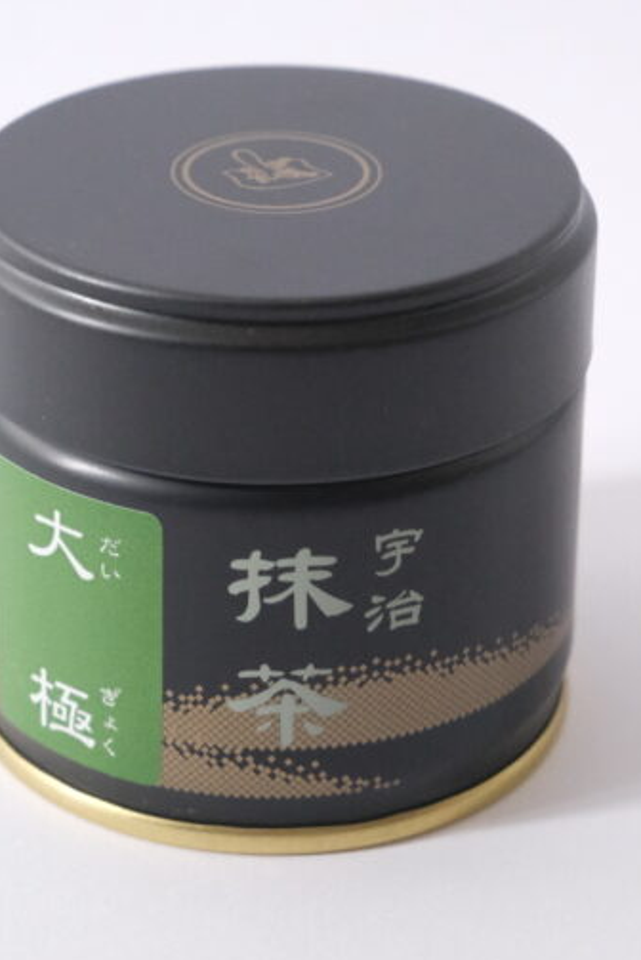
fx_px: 3040
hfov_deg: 12.0
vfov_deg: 17.9
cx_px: 220
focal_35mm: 114
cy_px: 315
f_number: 5.2
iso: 6400
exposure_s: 1/60
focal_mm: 37.4
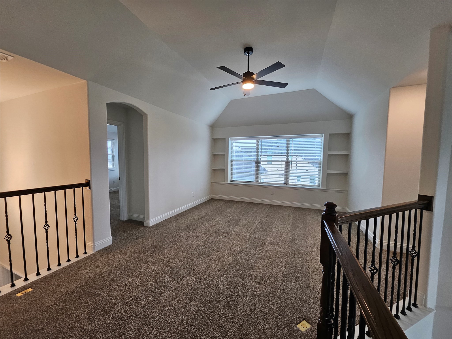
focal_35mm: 13
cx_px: 226
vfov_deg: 89.9
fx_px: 170
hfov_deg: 106.2
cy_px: 170
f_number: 2.2
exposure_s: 1/60
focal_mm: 1.74
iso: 64
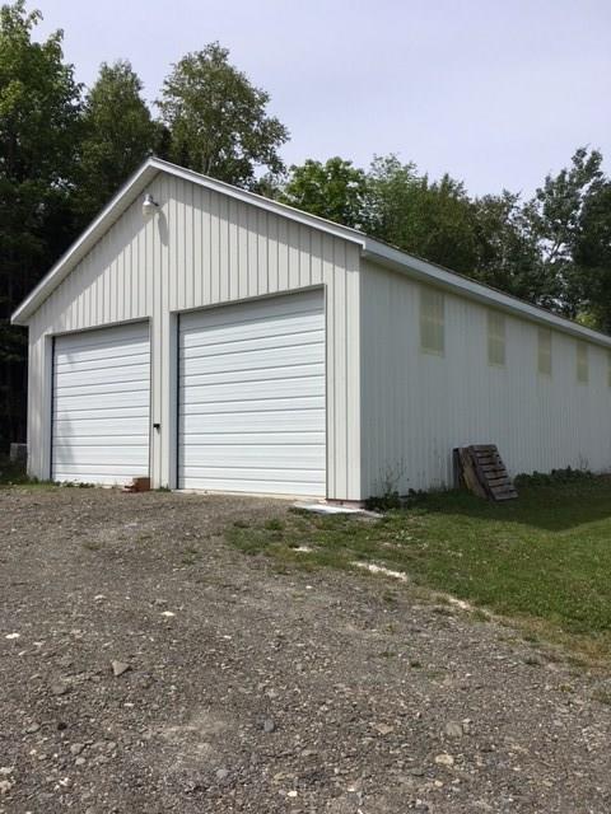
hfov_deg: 48.2
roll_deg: +1.0
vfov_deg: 61.7
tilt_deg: +0.8
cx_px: 306
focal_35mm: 29
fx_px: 682
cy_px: 407
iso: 25
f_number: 2.2
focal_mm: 4.15
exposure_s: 1/2849
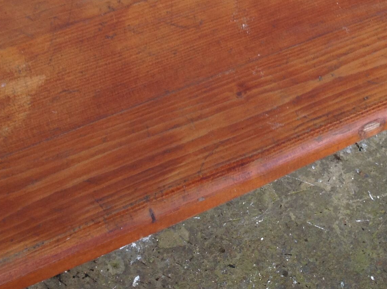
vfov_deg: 18.0
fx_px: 882
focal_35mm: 79
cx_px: 325
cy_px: -19
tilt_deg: -48.5
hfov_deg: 24.2
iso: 50
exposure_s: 1/24
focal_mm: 4.28
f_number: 2.4
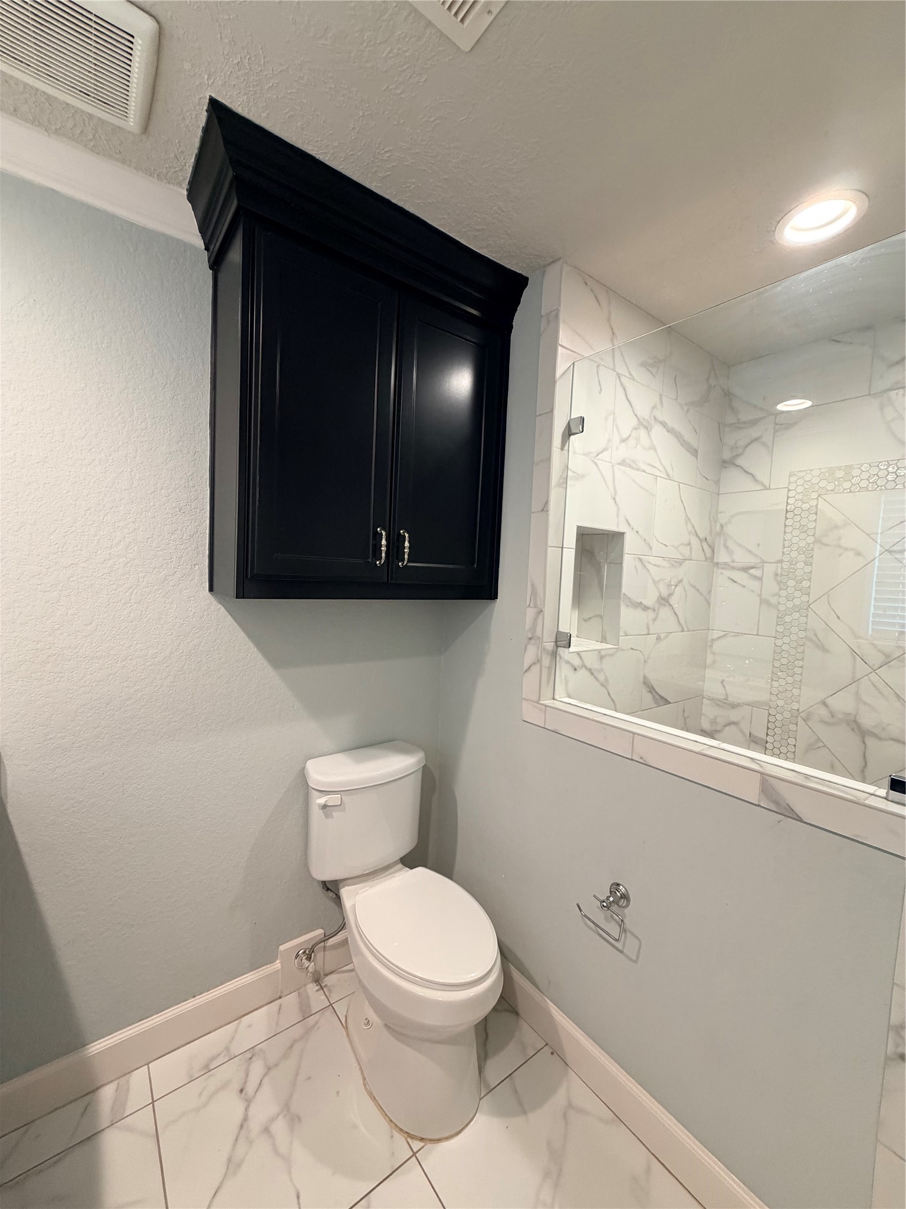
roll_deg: -1.0
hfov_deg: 85.7
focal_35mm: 14
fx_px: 489
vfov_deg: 102.1
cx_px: 453
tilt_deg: -4.0
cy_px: 604
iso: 250
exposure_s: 1/60
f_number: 2.2
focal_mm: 2.22
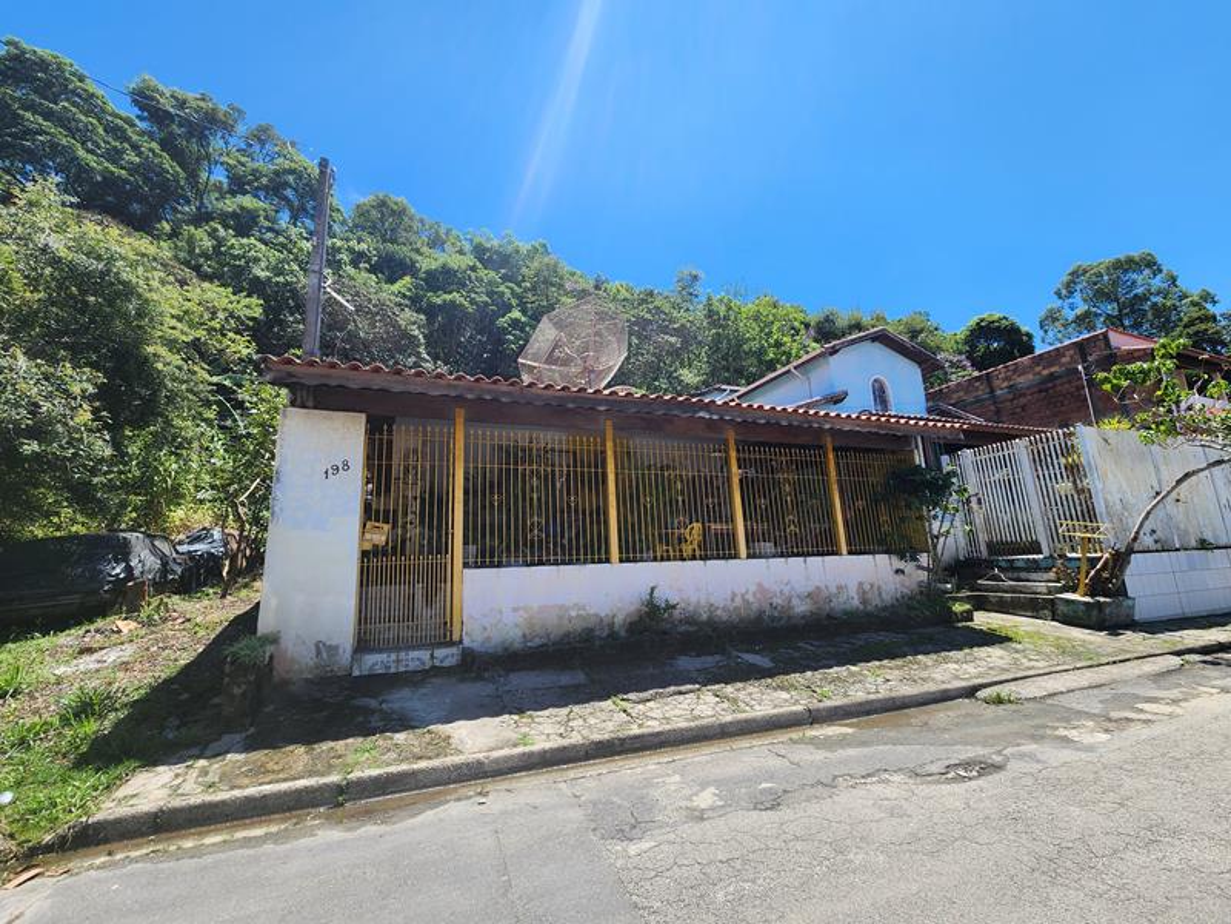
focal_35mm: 13
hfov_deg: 106.2
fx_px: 462
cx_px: 616
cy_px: 462
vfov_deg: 89.9
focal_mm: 2.2
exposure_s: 1/1222
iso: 50
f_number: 2.2
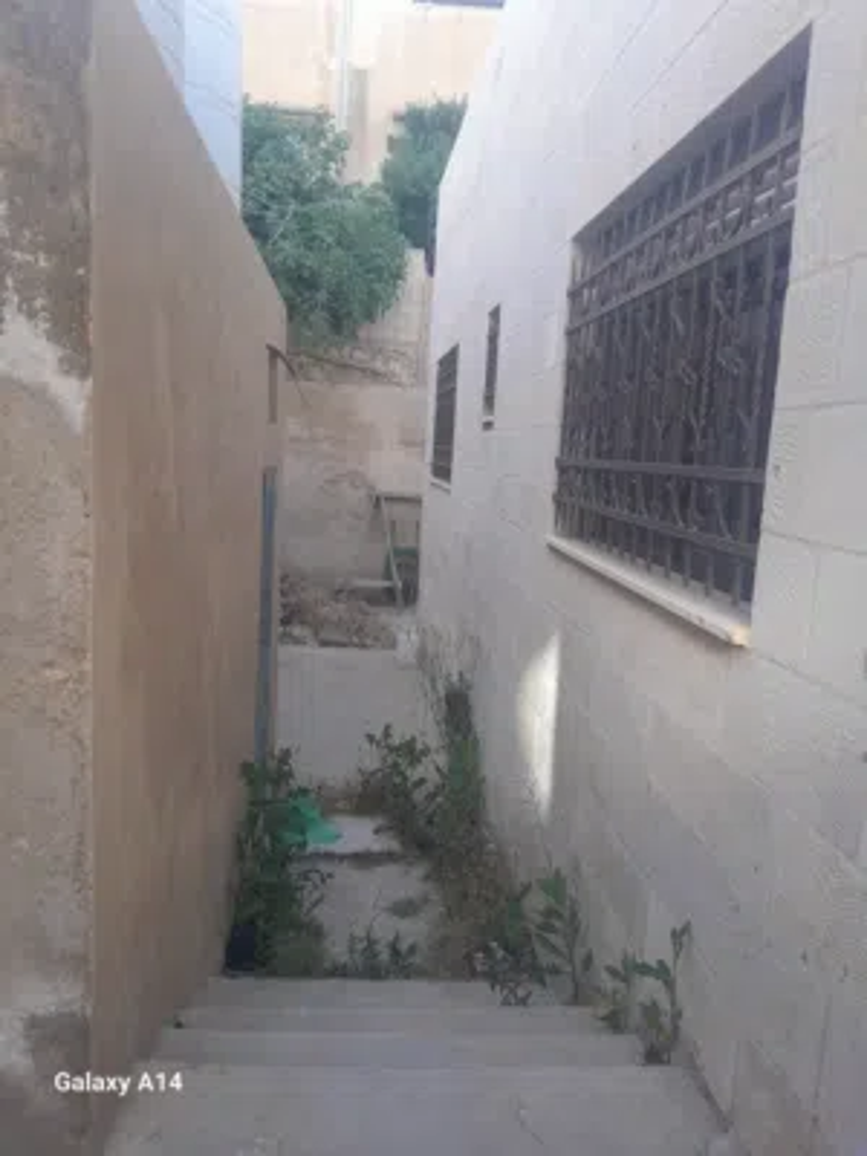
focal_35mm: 26
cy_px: 578
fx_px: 868
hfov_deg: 53.1
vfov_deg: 67.3
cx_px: 434
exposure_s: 1/50
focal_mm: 3.98
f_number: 1.8
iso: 40
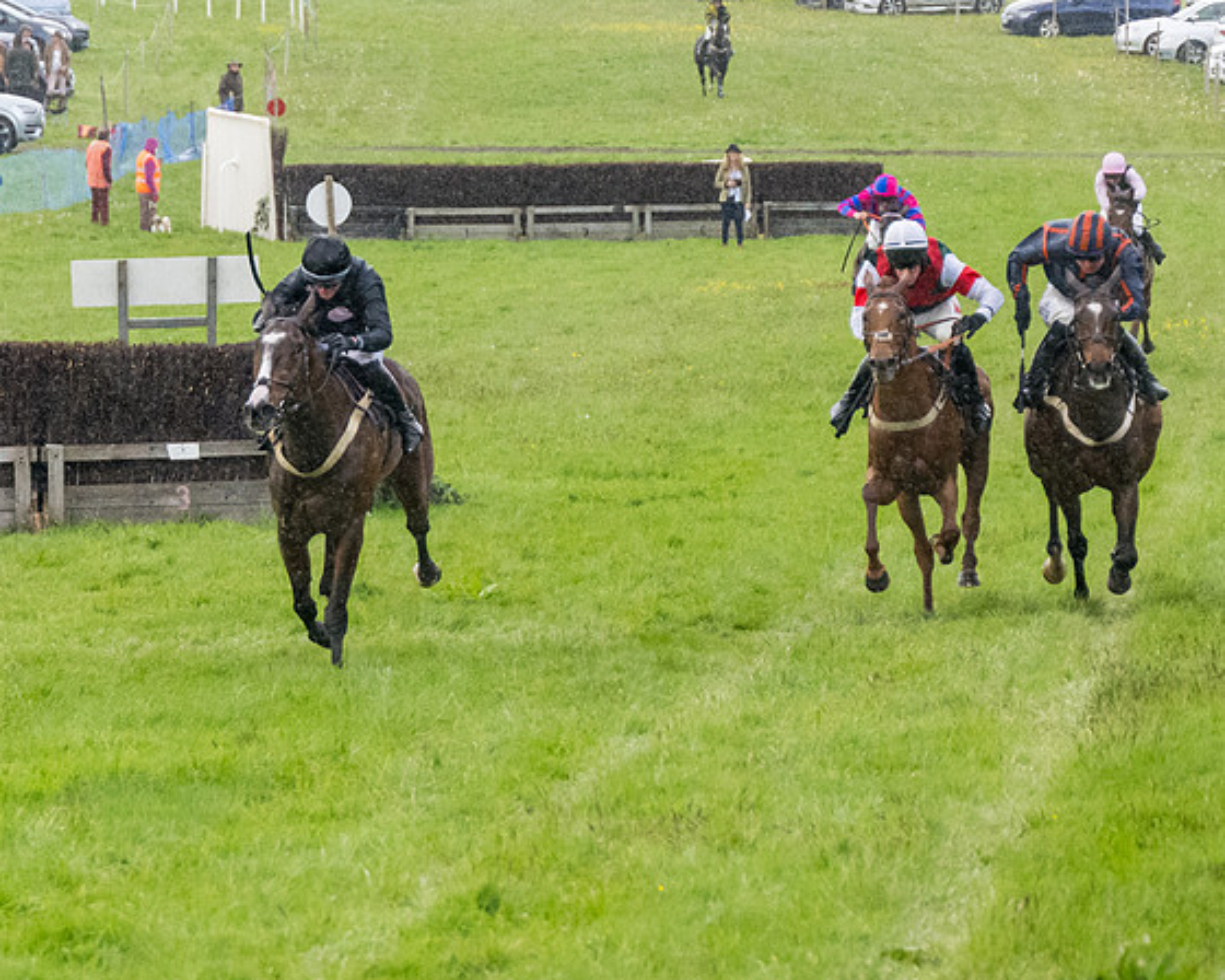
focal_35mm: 280
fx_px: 10151
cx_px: 497
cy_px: 551
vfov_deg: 5.5
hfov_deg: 6.9
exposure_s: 1/1000
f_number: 4
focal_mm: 98
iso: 2000
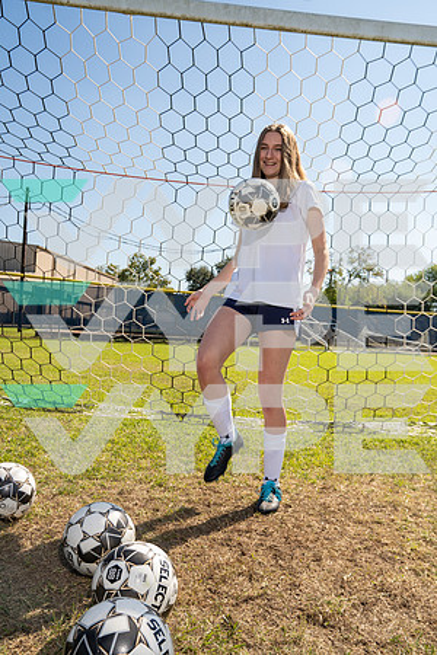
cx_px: 218
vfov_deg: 60.3
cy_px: 328
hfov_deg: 42.3
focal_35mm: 31
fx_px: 564
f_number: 5.6
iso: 100
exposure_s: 1/250
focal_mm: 31
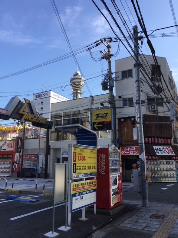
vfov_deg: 61.7
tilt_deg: +9.8
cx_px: 89
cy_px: 119
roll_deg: +0.2
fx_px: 199
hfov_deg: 48.2
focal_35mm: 29
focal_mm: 4.15
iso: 25
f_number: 2.2
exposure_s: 1/725
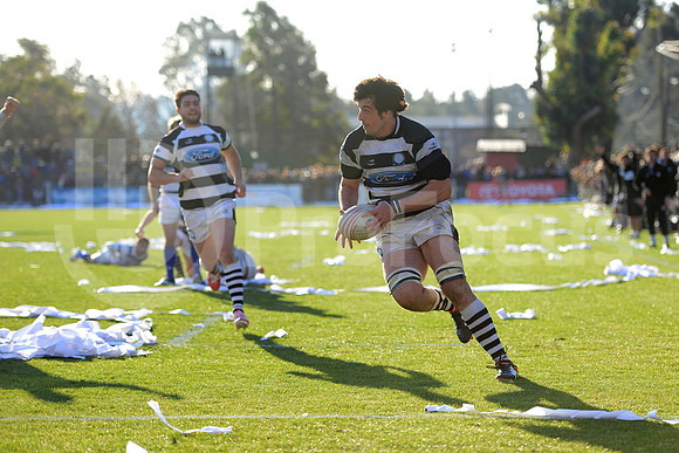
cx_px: 340
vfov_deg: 12.5
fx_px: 2075
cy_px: 226
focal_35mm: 110
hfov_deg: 18.6
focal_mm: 110
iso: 320
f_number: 2.8
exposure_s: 1/800
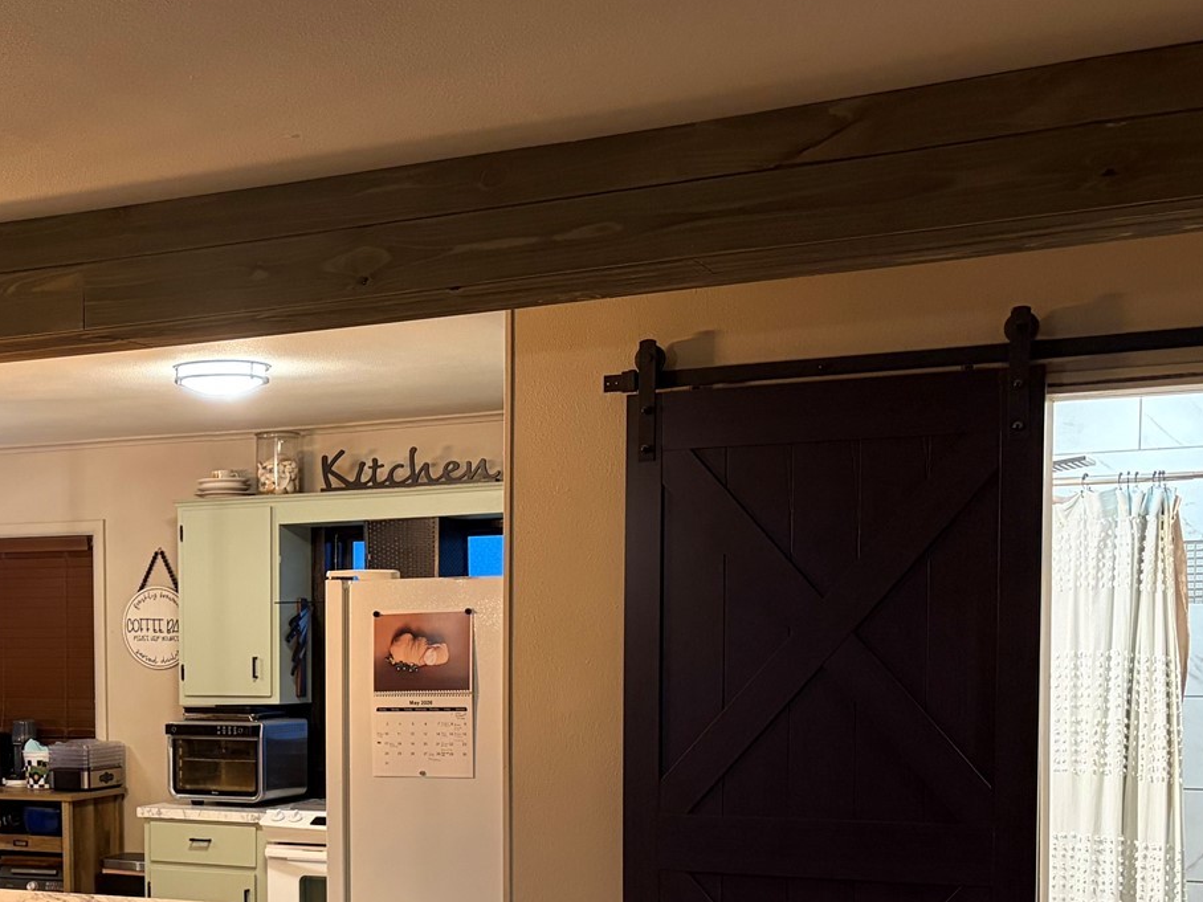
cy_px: 764
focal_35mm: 55
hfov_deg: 33.7
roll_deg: +0.9
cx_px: 204
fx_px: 1911
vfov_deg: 25.9
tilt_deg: -3.0
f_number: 1.6
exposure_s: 1/40
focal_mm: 5.96
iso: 320
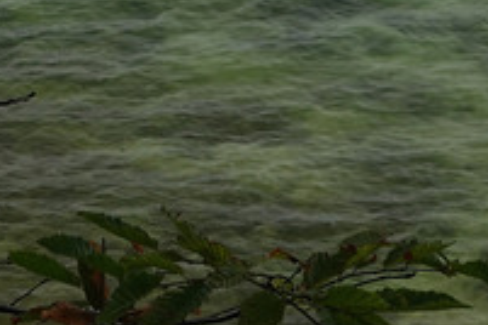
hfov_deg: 11.4
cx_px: -362
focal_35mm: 168
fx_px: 2277
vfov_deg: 7.6
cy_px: -445
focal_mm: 12.04
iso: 100
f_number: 4
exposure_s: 1/400
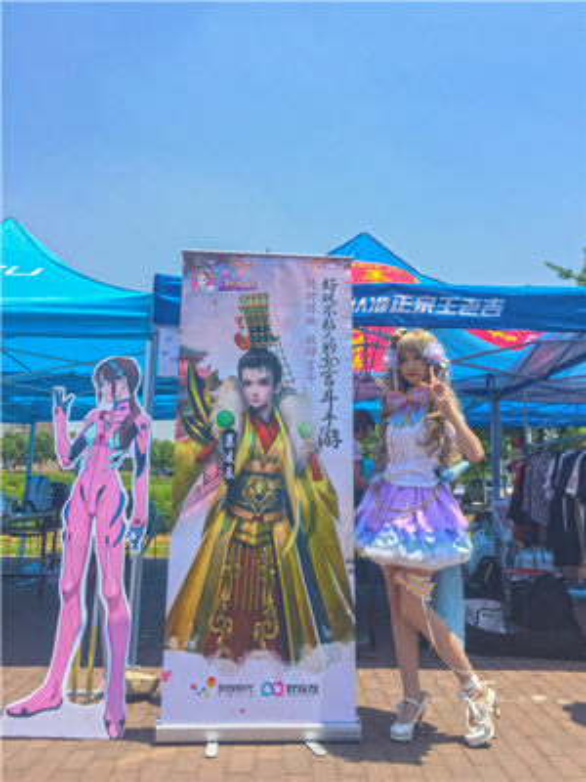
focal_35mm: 29
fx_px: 655
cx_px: 293
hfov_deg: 48.2
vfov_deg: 61.7
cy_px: 391
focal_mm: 4.15
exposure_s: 1/1980
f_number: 2.2
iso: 32
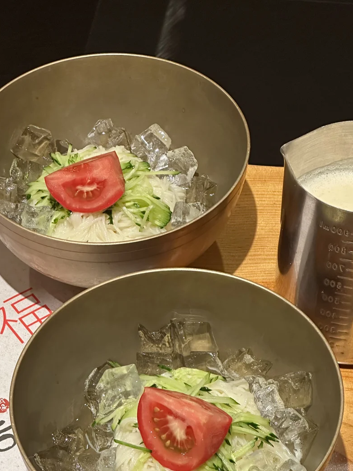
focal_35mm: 106
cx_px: 197
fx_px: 1441
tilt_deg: -47.7
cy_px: 277
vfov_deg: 18.5
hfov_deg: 14.0
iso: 250
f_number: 2.8
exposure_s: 1/60
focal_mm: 9
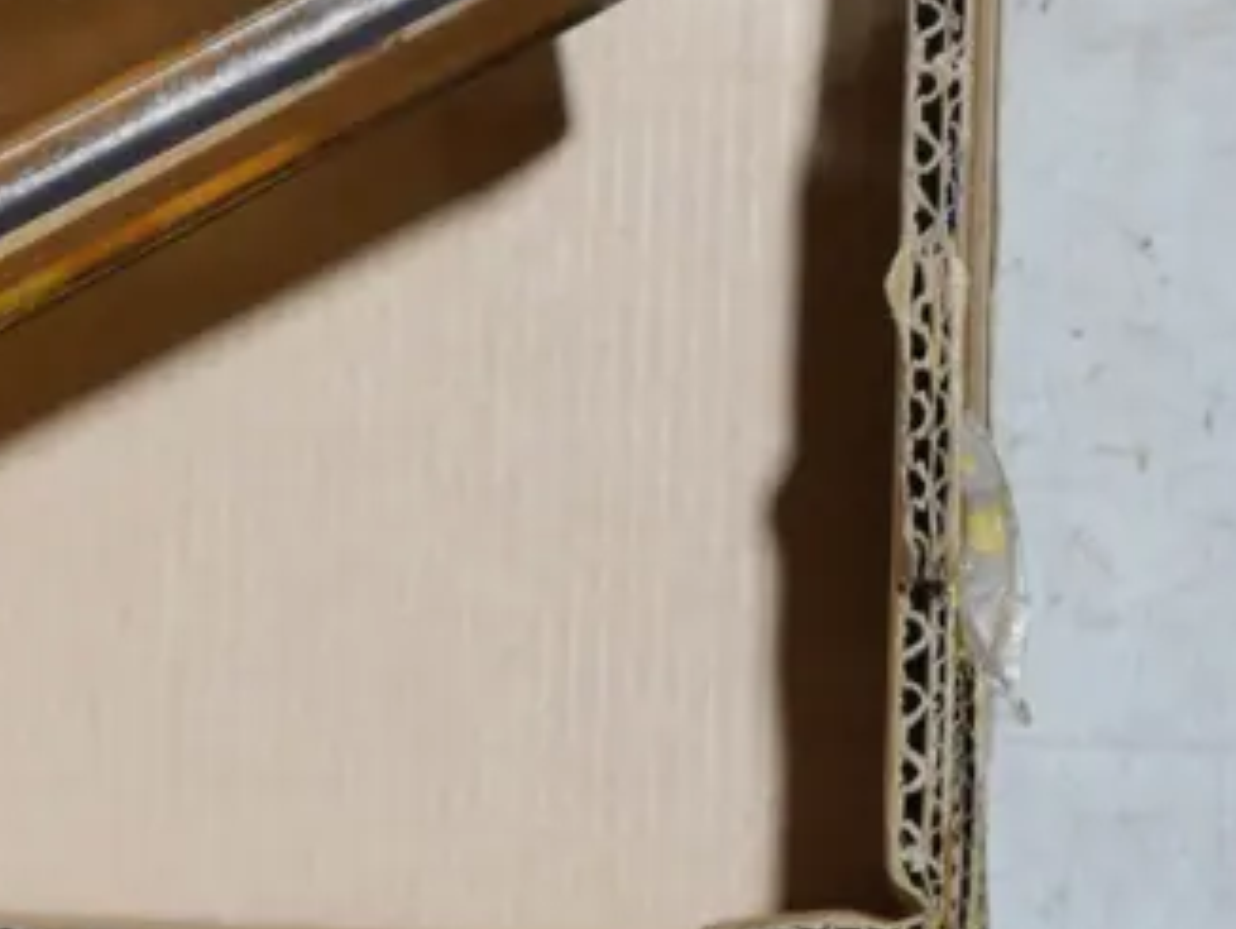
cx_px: -360
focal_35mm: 220
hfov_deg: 8.9
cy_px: -453
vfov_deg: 6.7
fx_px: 7861
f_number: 5.5
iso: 1000
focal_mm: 35
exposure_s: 1/80
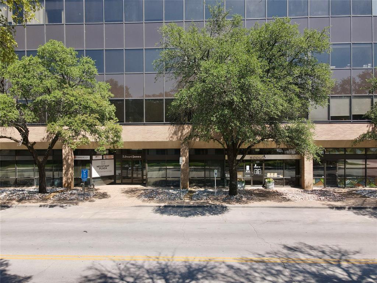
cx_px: 188
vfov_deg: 56.8
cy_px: 142
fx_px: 261
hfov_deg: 71.6
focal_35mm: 24
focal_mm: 4.5
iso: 100
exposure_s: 1/25
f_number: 2.8
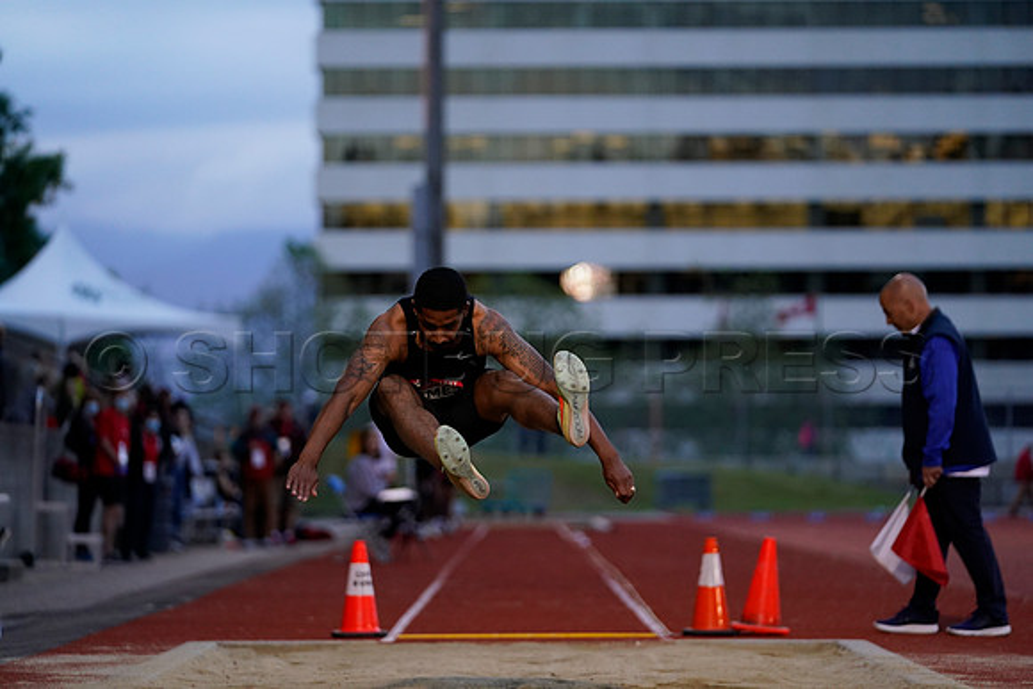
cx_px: 516
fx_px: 4334
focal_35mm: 151
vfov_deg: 9.1
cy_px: 344
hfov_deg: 13.6
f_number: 2.8
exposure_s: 1/1600
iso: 2500
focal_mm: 151
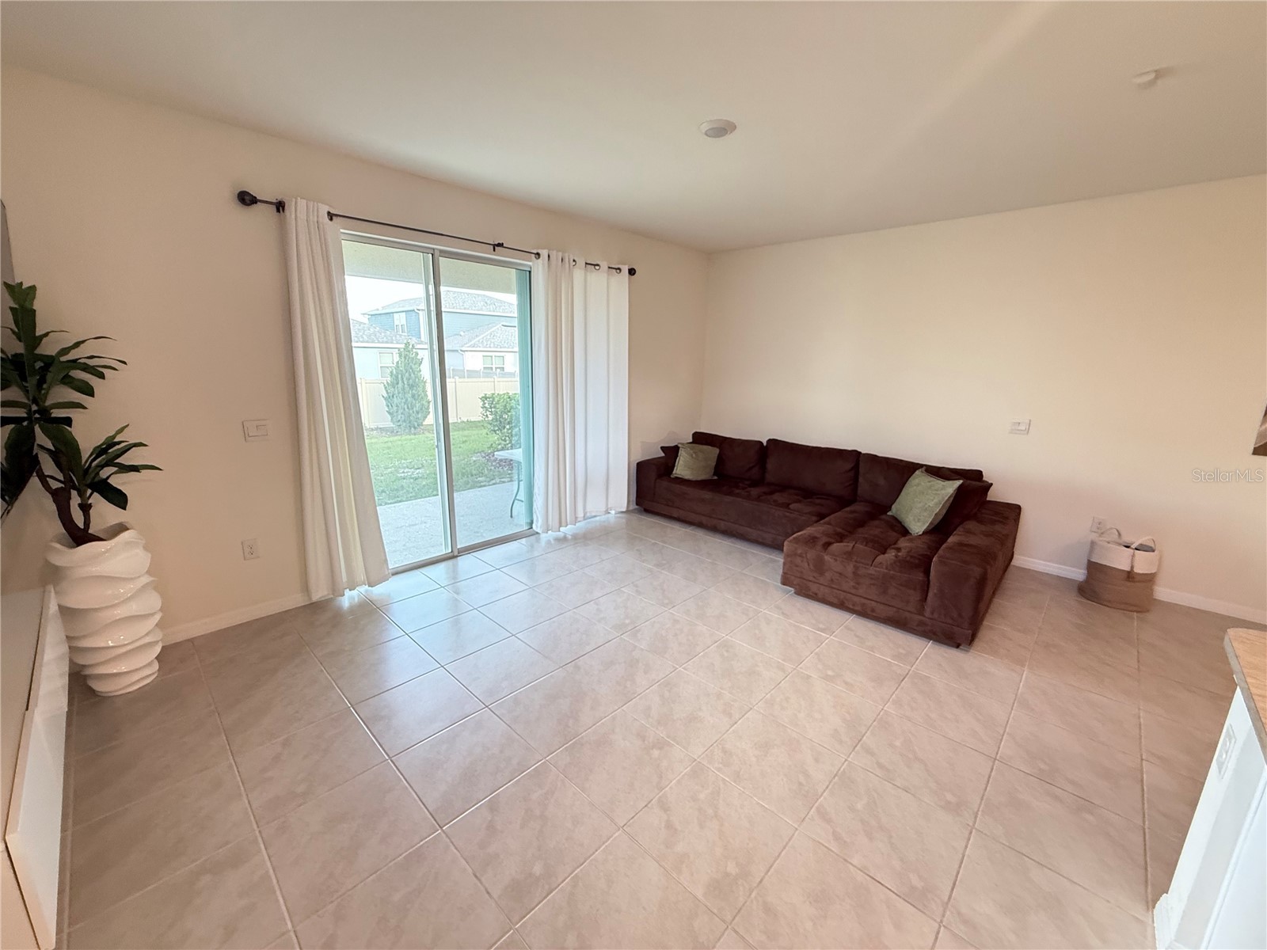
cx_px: 634
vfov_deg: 85.7
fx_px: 512
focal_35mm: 14
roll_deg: -1.6
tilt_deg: -12.6
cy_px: 475
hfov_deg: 102.1
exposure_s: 1/60
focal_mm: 2.22
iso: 400
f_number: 2.2
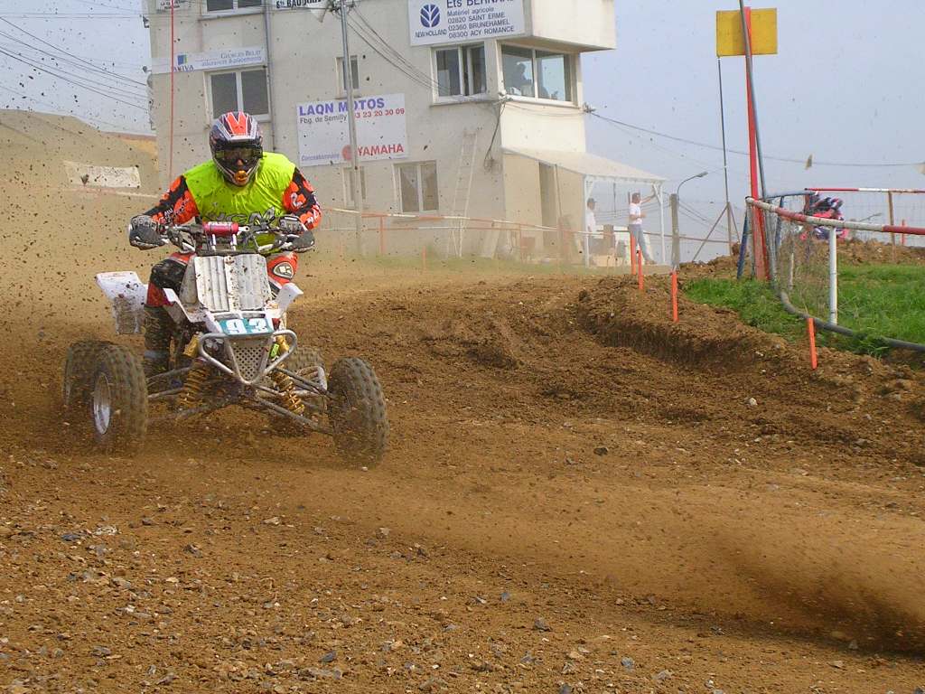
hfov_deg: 17.1
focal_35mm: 115
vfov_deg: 12.9
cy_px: 347
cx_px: 462
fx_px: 3073
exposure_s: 1/672
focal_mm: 17.4
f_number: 4.9
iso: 100
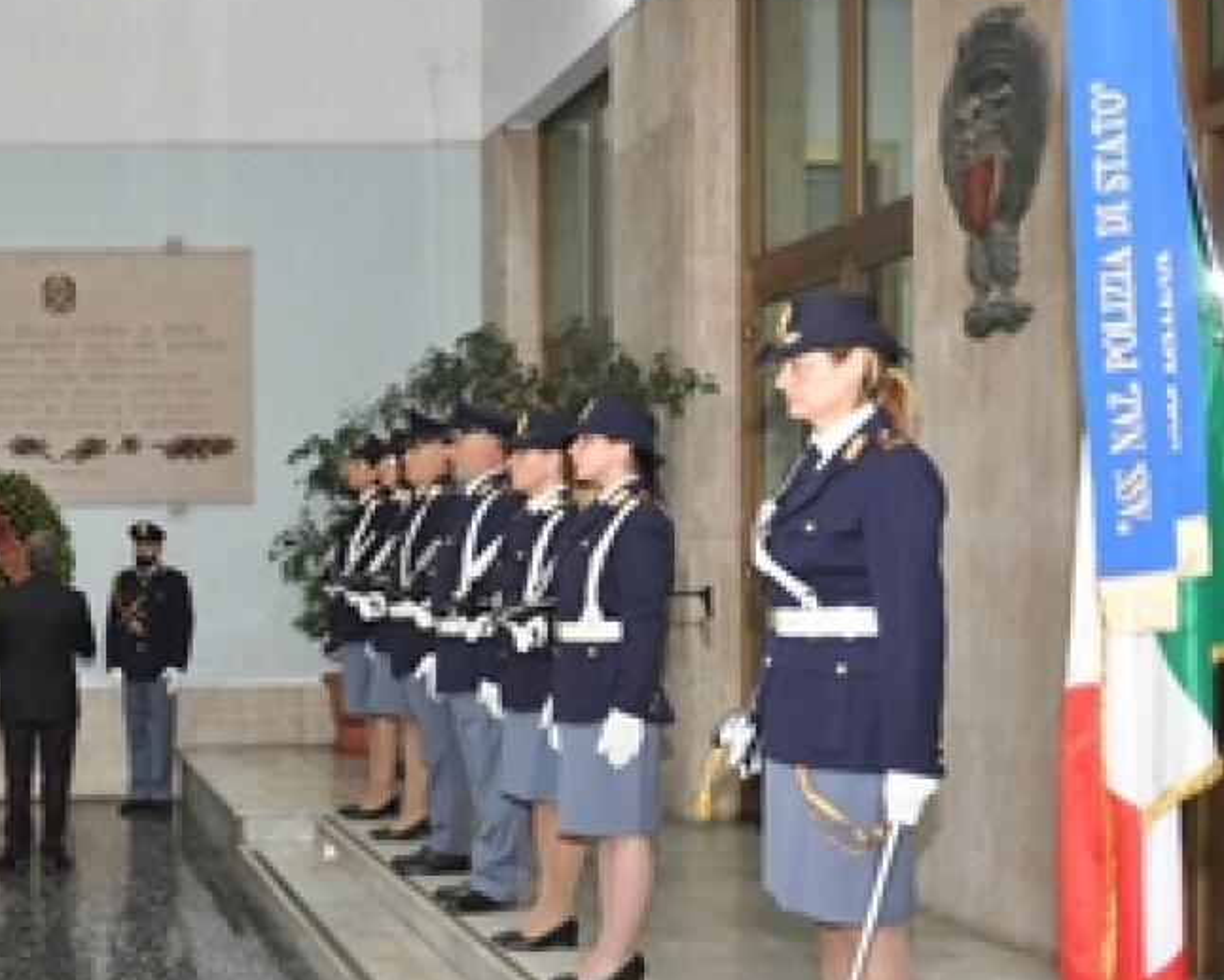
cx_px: 91
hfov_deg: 36.7
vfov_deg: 32.0
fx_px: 1703
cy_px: 607
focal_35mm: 47
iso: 800
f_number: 4
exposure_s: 1/60
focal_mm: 18
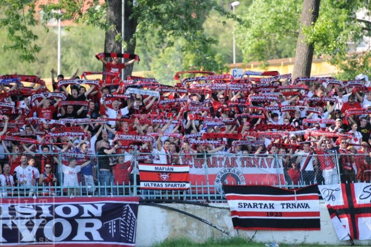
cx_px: 186
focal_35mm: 300
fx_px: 3090
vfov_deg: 4.6
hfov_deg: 6.9
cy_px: 124
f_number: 2.8
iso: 200
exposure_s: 1/640
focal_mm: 200
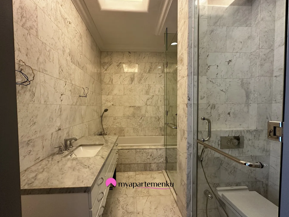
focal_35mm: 15
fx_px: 125
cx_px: 140
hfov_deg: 98.1
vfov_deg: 81.7
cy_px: 112
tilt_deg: -2.0
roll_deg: +0.2
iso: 250
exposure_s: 1/100
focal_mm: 2.22
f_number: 2.2
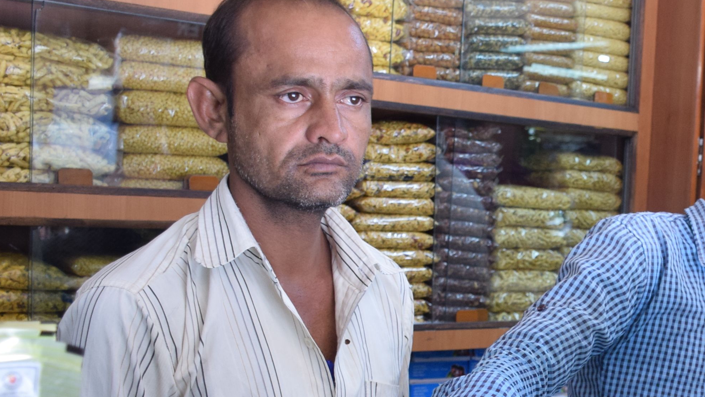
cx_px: 714
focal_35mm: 64
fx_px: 1196
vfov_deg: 18.5
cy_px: 358
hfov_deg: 30.4
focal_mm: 18
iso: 640
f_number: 4.5
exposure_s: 1/80
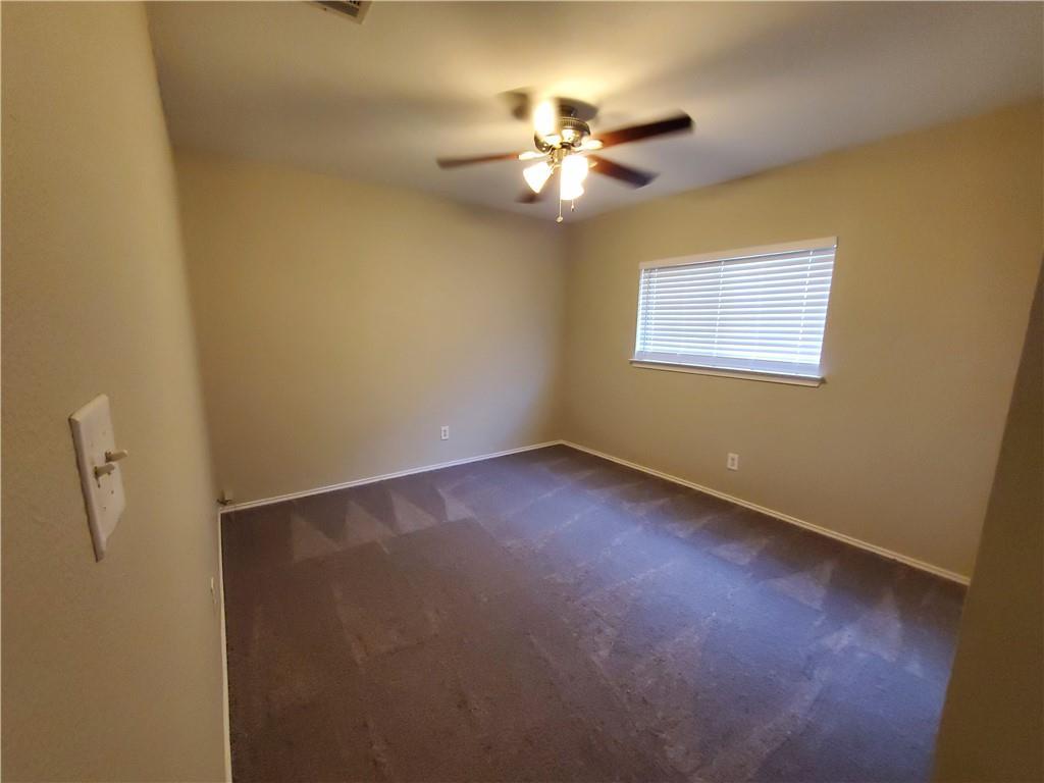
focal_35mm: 13
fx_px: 392
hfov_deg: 106.2
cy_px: 392
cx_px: 522
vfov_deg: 89.9
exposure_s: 1/60
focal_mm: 1.8
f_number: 2.2
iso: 500
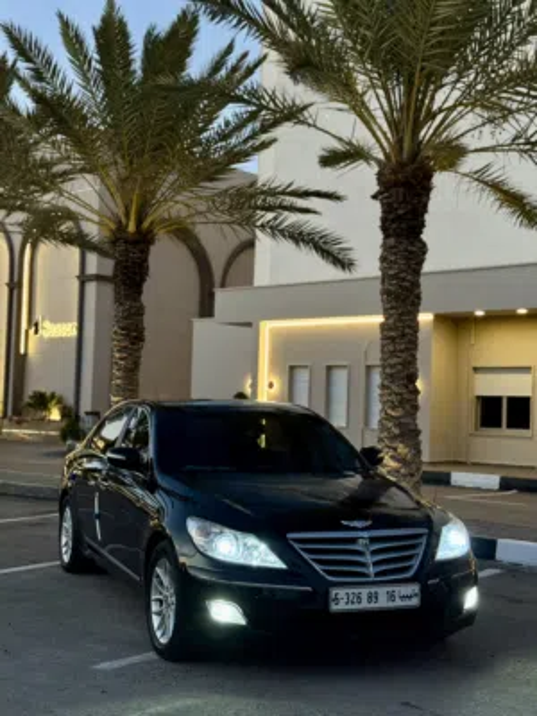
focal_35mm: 48
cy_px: 358
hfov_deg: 30.3
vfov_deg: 39.7
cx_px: 268
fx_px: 993
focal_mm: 6.76
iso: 200
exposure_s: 1/107
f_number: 1.78
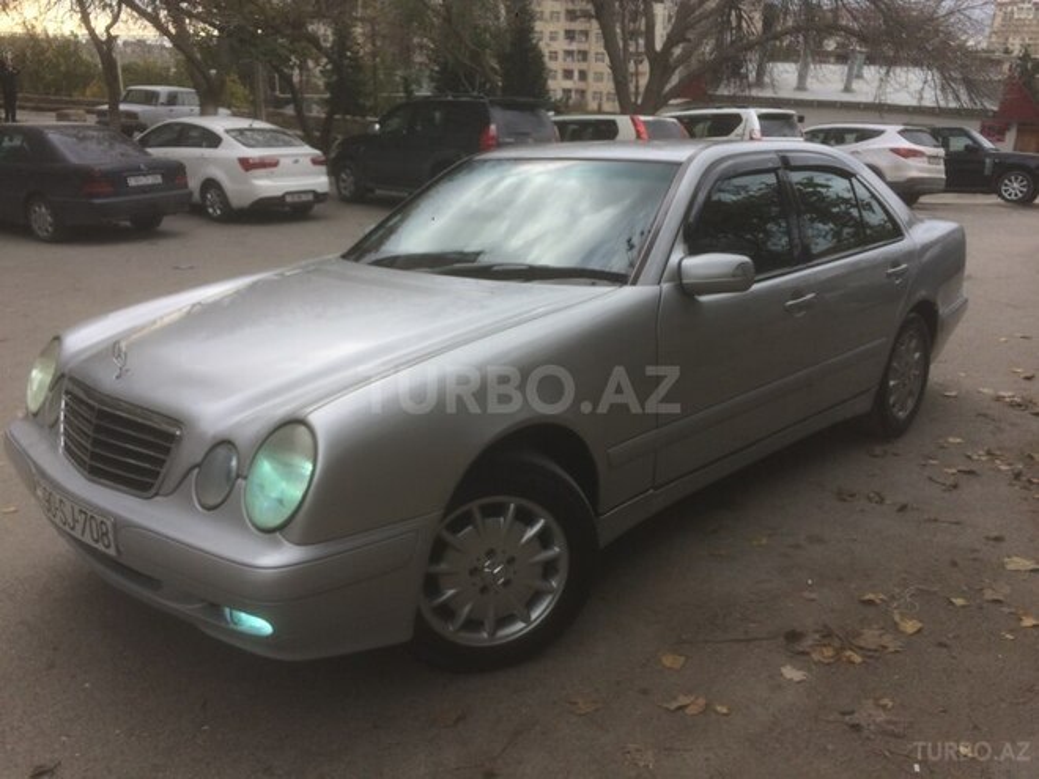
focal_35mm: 29
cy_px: 390
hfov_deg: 61.7
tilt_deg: -20.5
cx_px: 520
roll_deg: -2.3
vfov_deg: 48.2
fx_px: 870
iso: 32
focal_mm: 4.15
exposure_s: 1/513
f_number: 2.2
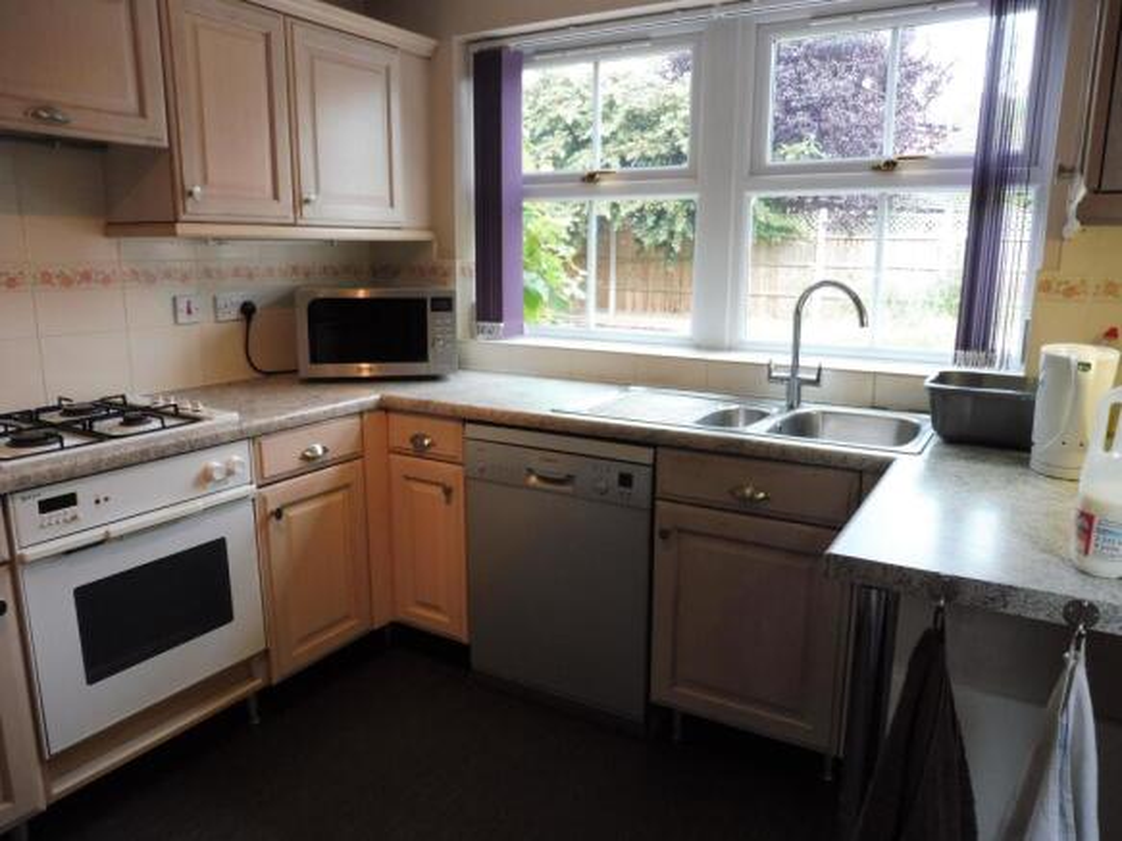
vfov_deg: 56.8
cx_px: 561
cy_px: 420
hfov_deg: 71.6
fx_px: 778
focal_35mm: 24
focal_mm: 4.3
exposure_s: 1/60
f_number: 3.3
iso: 250
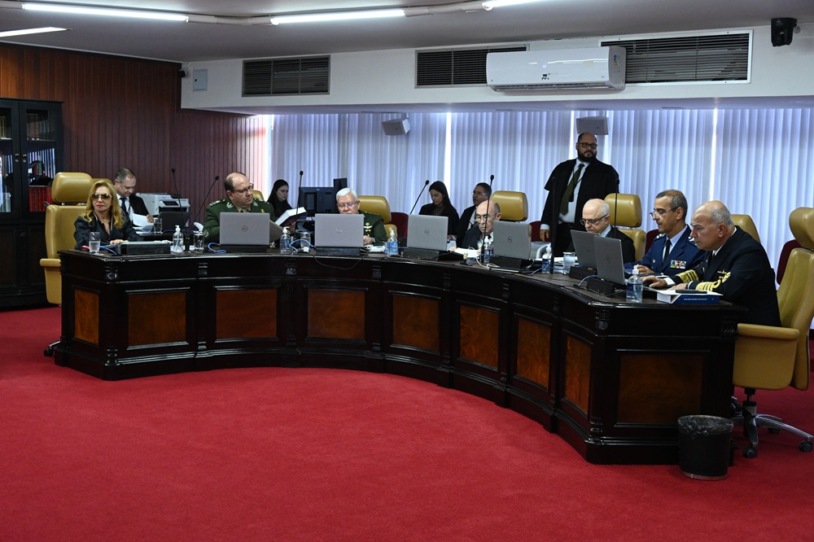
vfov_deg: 29.2
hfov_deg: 42.8
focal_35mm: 46
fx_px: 1040
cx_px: 407
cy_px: 271
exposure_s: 1/100
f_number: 6.3
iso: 4000
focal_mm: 46
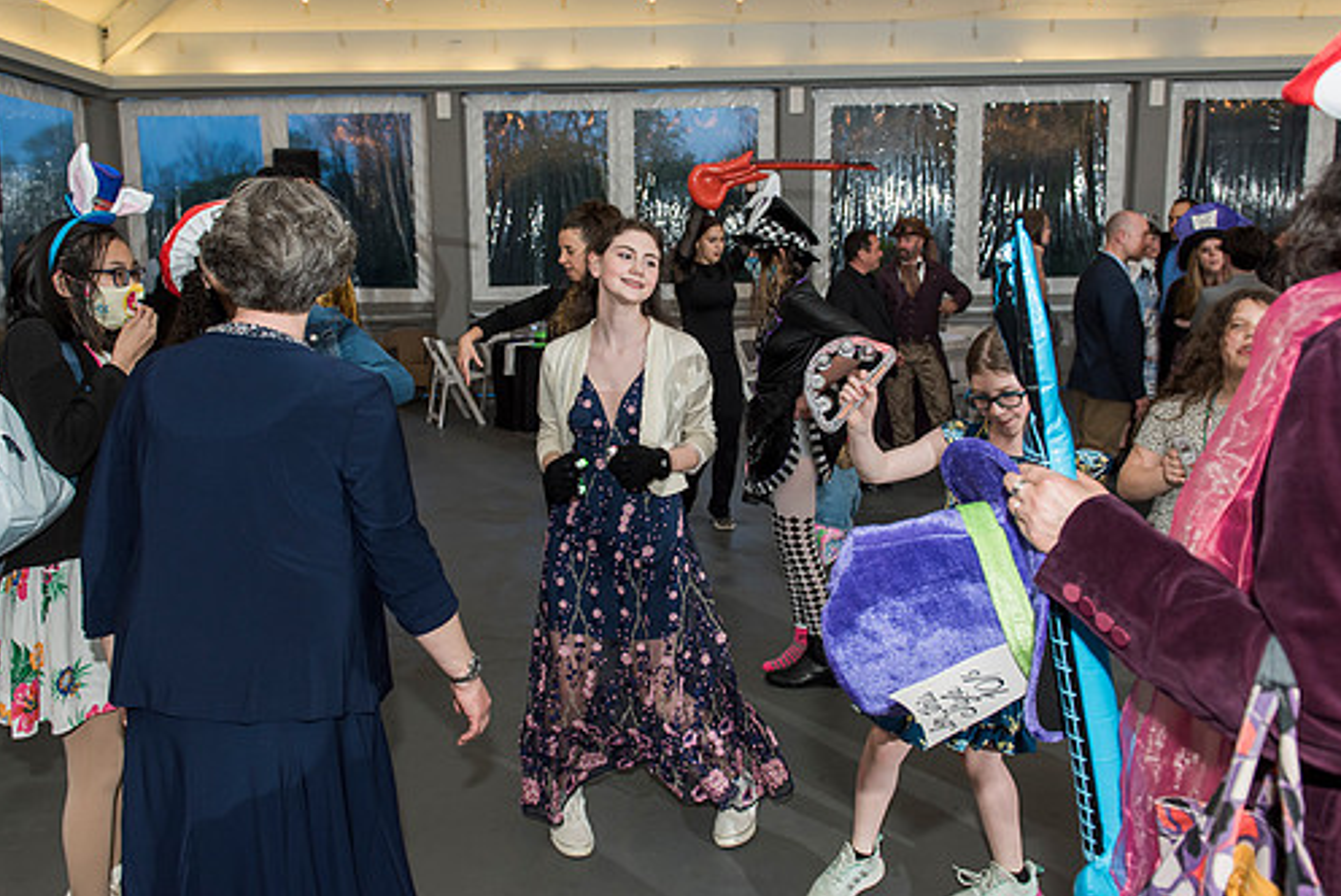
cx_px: 661
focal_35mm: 28
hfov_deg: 65.4
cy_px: 403
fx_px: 1044
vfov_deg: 46.4
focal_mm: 24
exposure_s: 1/100
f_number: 4
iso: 800
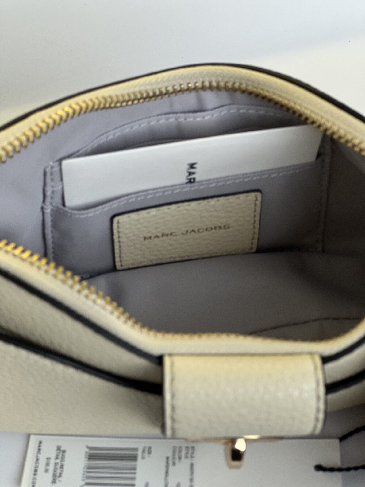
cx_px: 182
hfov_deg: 19.1
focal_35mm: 77
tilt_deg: -44.9
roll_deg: +2.5
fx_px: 1083
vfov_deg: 25.3
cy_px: 244
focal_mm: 9
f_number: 2.8
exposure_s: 1/116
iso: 125
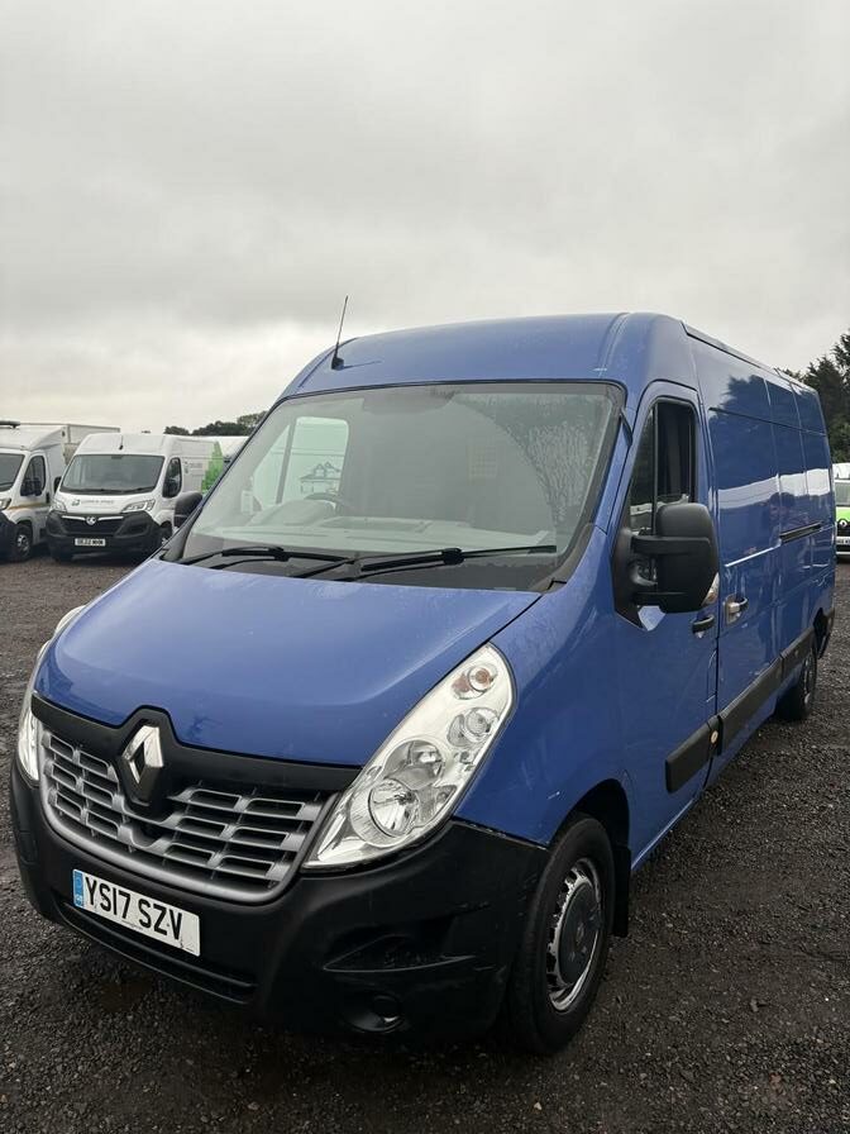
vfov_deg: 67.3
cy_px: 567
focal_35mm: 26
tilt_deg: -0.8
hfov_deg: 53.1
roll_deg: -2.1
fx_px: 851
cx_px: 425
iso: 50
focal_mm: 5.96
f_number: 1.6
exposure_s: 1/581
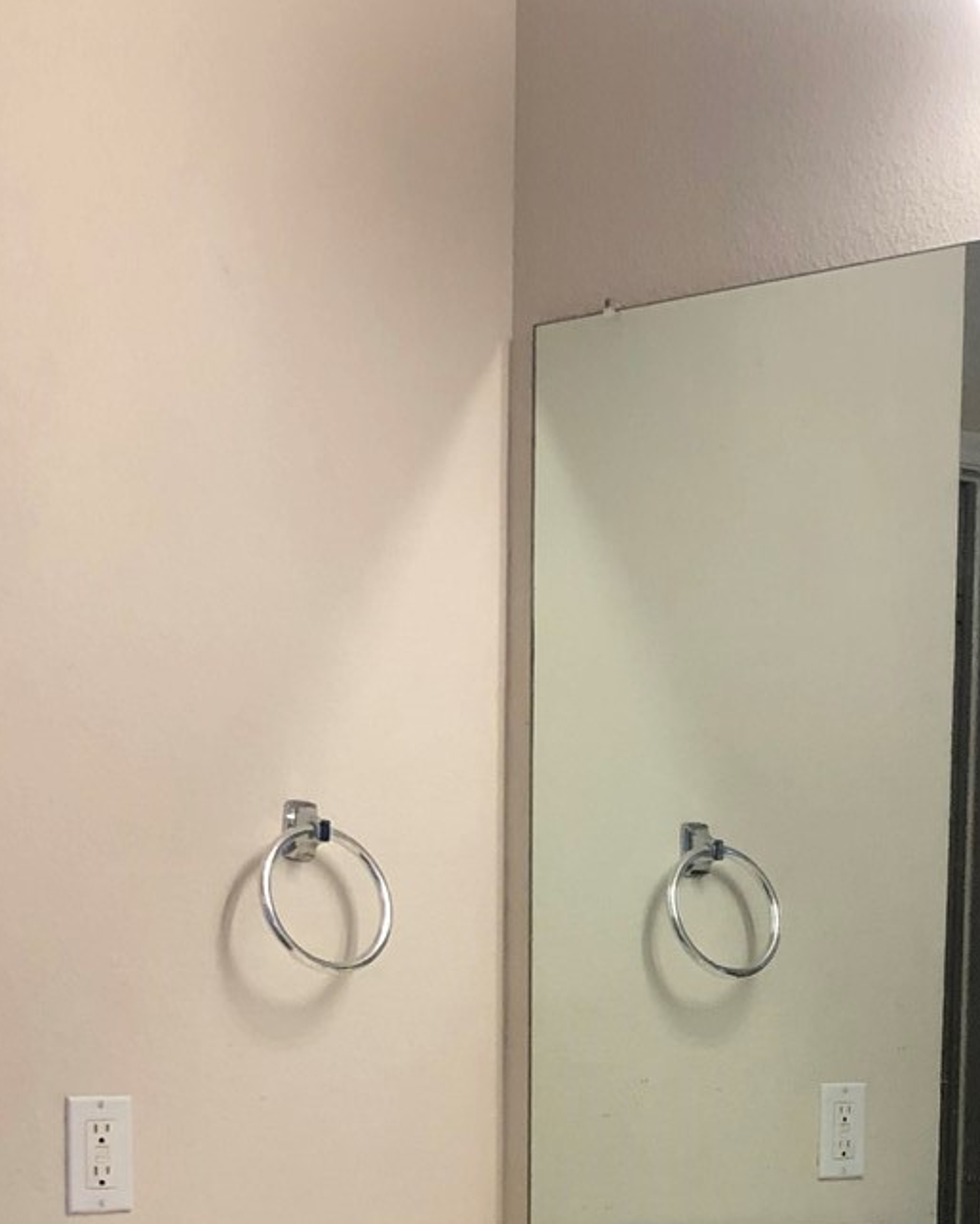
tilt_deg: -8.5
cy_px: 1367
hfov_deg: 17.3
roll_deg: -1.1
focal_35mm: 87
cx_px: 963
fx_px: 3152
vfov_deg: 20.8
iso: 32
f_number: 1.8
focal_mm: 4
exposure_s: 1/30
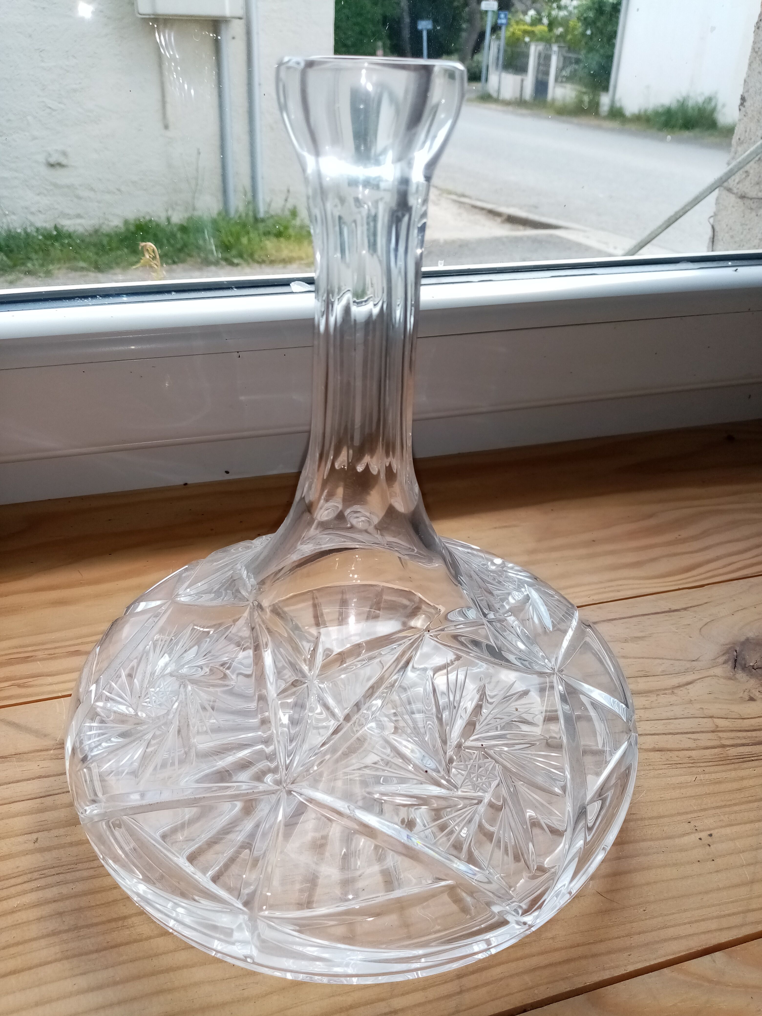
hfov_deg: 53.1
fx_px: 763
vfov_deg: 67.3
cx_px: 381
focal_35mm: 26
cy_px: 508
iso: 100
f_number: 1.8
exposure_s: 1/201
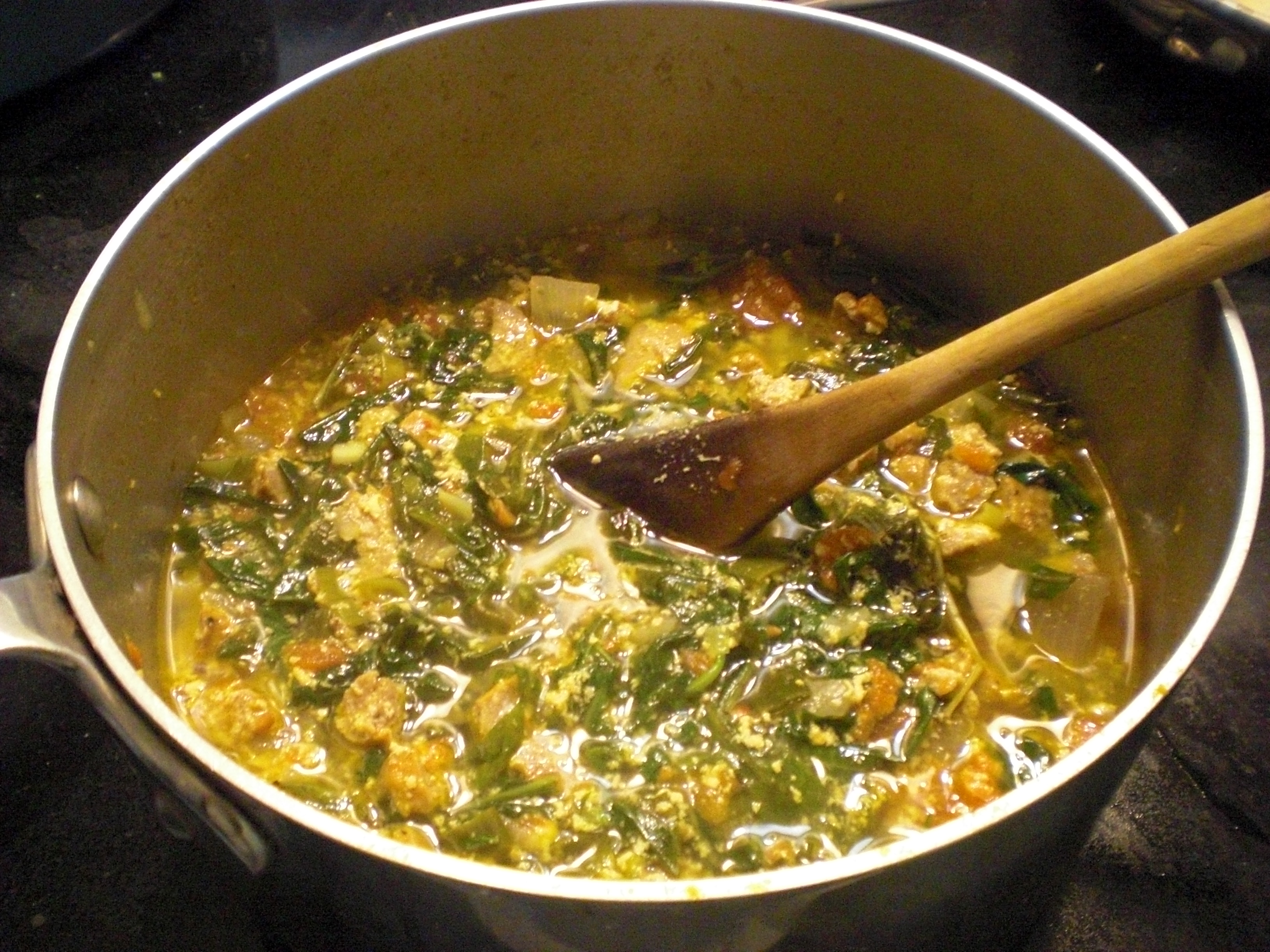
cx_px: 635
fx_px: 1394
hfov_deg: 49.0
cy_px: 476
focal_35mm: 38
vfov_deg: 37.7
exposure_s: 1/60
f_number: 3.1
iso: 800
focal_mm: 6.3
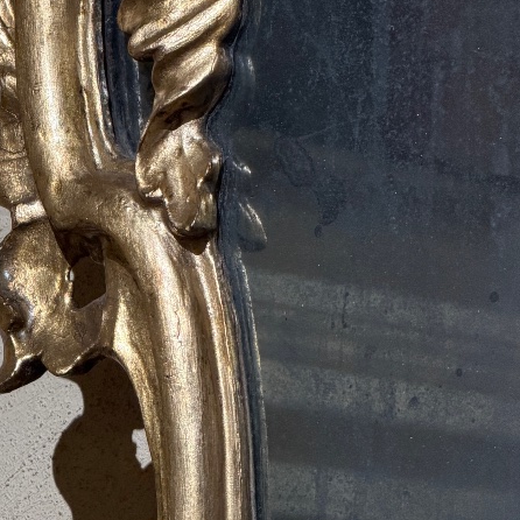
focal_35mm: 238
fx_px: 4045
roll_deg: -2.9
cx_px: 94
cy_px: 519
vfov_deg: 7.3
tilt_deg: +9.2
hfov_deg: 7.3
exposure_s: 1/100
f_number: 2.8
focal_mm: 16.89
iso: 400
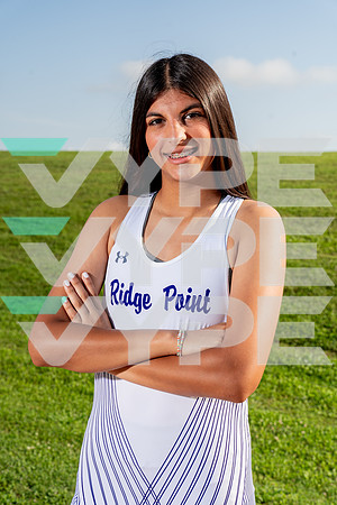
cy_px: 252
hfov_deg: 21.9
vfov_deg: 32.4
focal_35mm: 62
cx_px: 168
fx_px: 871
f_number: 8
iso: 100
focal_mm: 62
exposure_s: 1/250
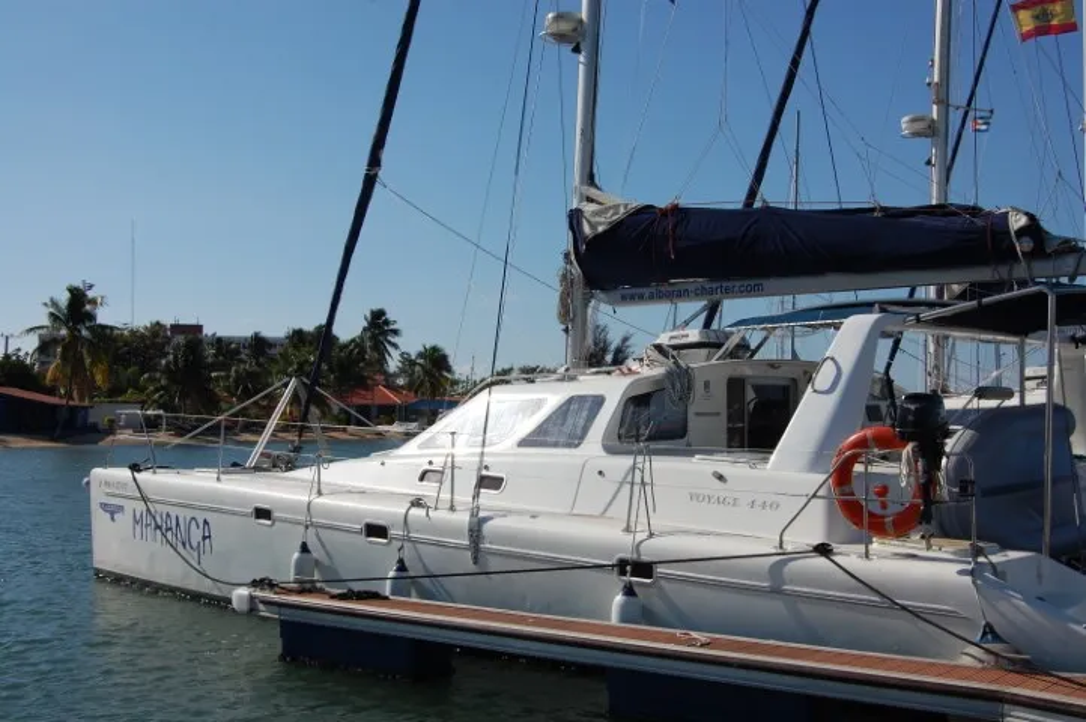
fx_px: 1356
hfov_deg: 43.6
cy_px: 361
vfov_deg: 29.8
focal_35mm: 45
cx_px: 543
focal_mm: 30
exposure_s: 1/500
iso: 200
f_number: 13
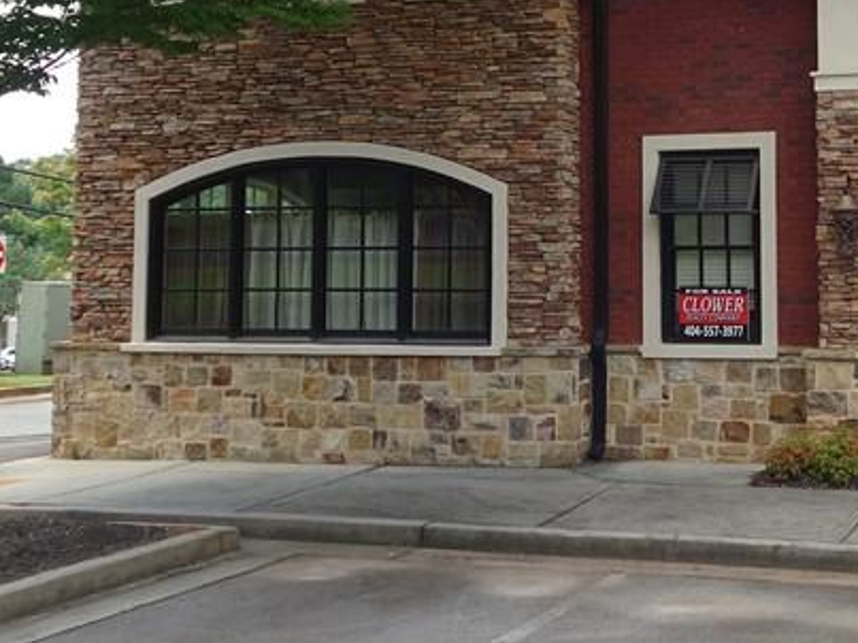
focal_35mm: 61
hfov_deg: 31.1
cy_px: 117
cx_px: 645
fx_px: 1512
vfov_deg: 23.6
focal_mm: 4.1
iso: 80
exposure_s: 1/250
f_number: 3.5
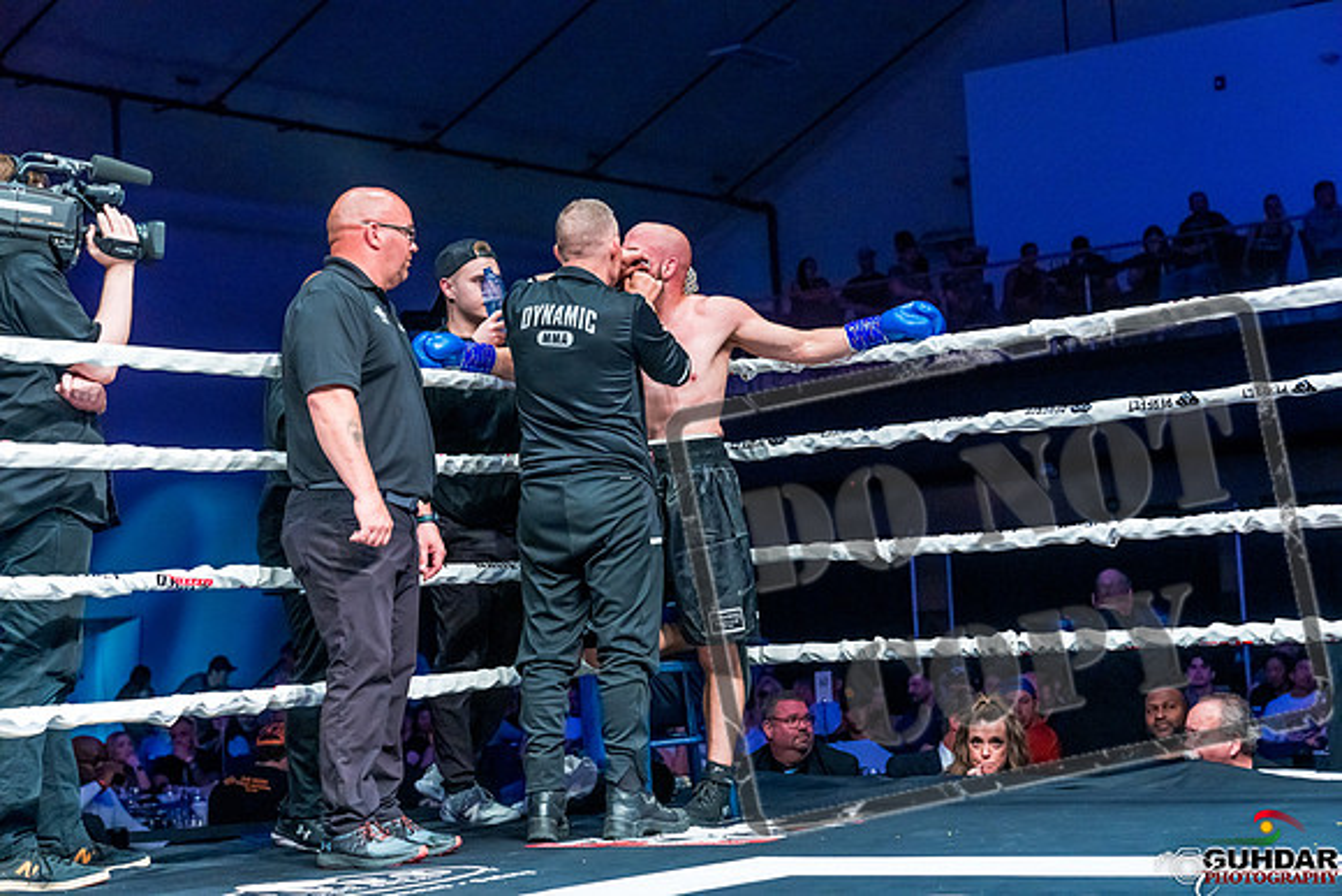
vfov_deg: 19.5
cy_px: 448
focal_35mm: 70
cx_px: 671
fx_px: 2610
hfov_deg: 28.8
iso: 4000
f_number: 4
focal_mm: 70
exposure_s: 1/500
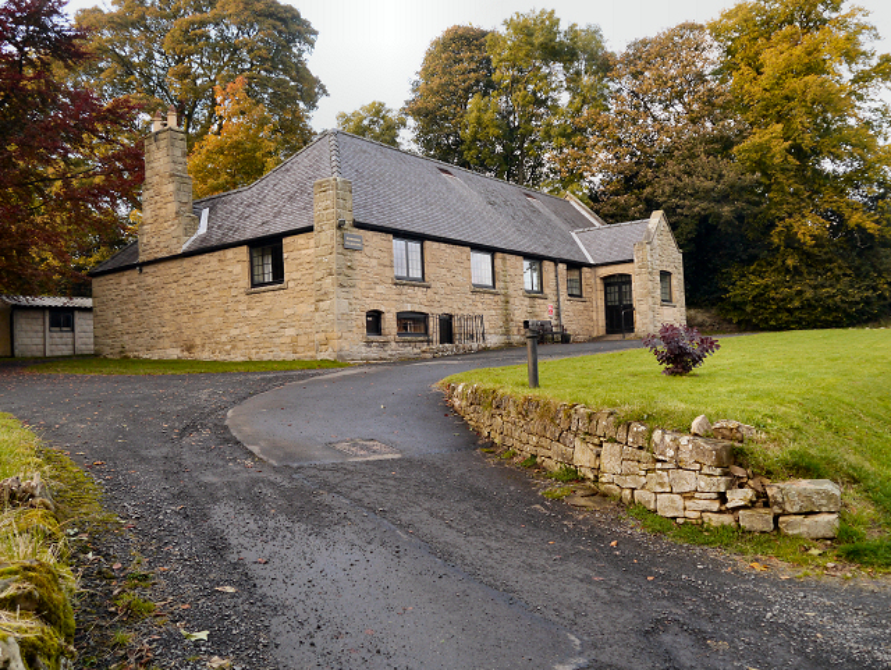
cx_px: 446
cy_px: 335
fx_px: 824
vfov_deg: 44.2
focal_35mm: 32
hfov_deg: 56.8
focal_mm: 16
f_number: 5.6
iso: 400
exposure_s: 1/60
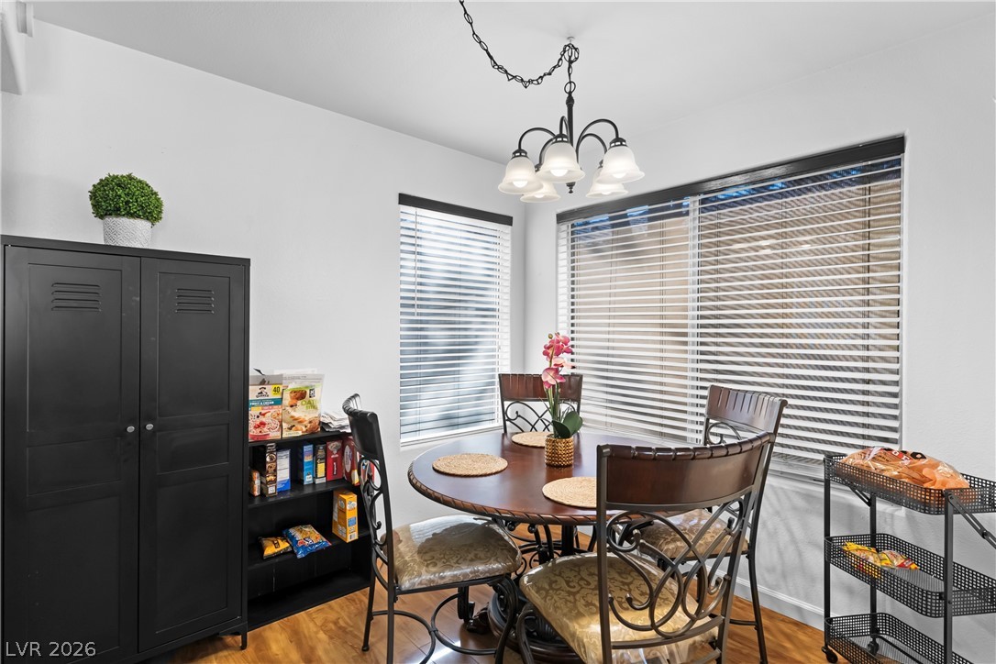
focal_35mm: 17
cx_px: 498
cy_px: 332
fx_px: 470
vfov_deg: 70.4
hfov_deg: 93.3
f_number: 8
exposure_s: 1/13
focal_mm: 17
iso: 500
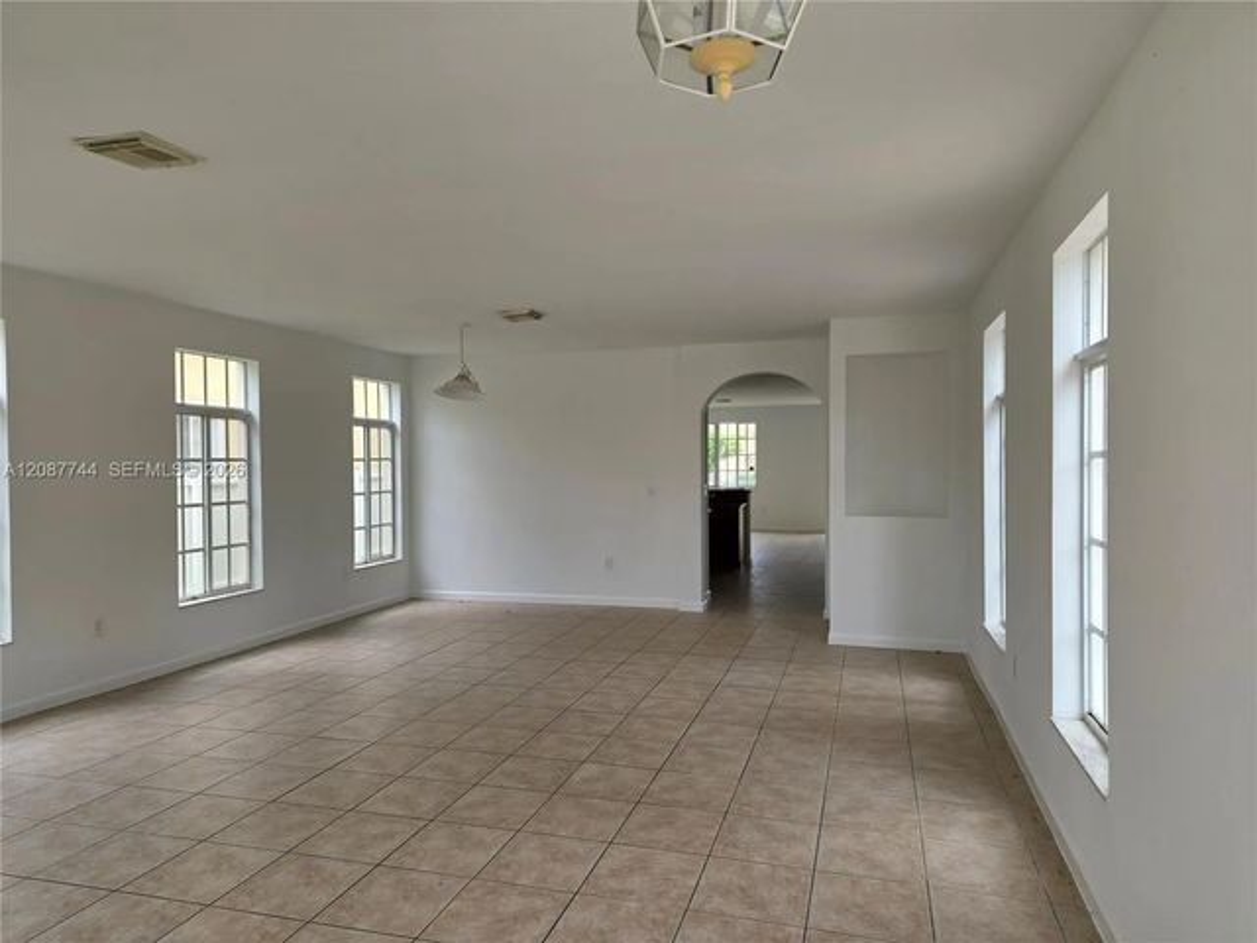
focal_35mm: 23
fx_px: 835
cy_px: 472
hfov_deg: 73.9
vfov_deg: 58.9
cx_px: 628
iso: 40
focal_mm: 6.25
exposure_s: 1/180
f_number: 1.7
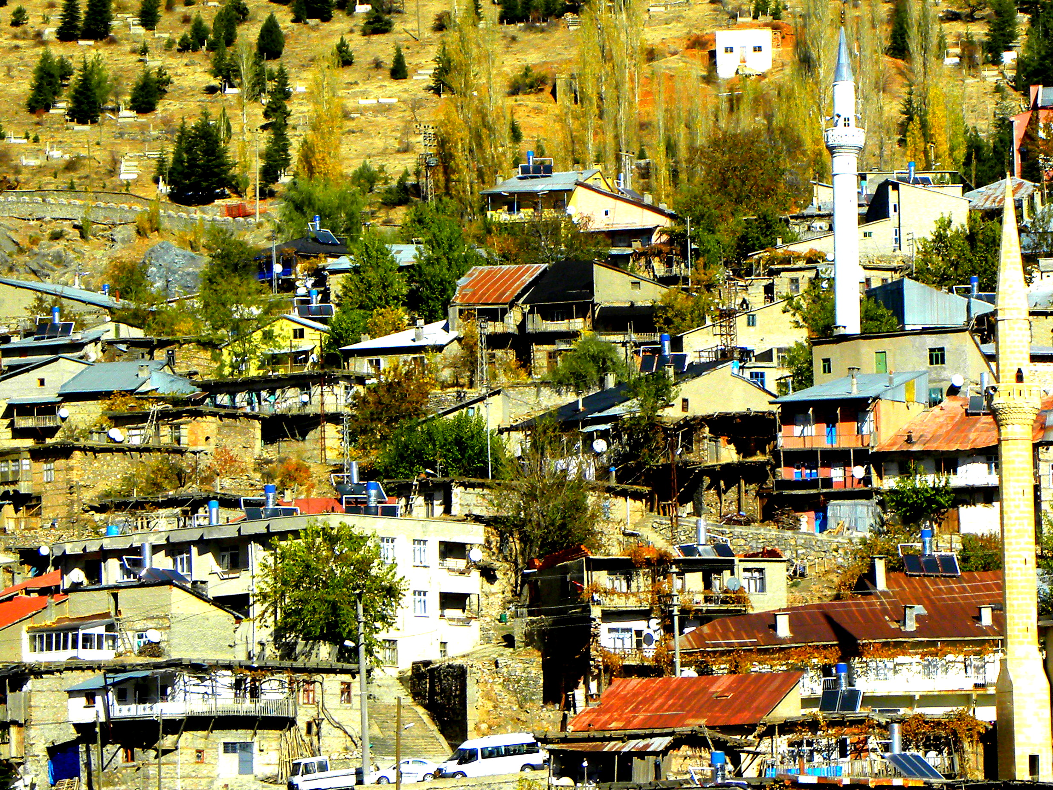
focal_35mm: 209
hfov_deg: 9.5
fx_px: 6358
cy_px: 395
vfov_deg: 7.1
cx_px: 802
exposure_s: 1/398
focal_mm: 23
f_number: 6.3
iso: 64
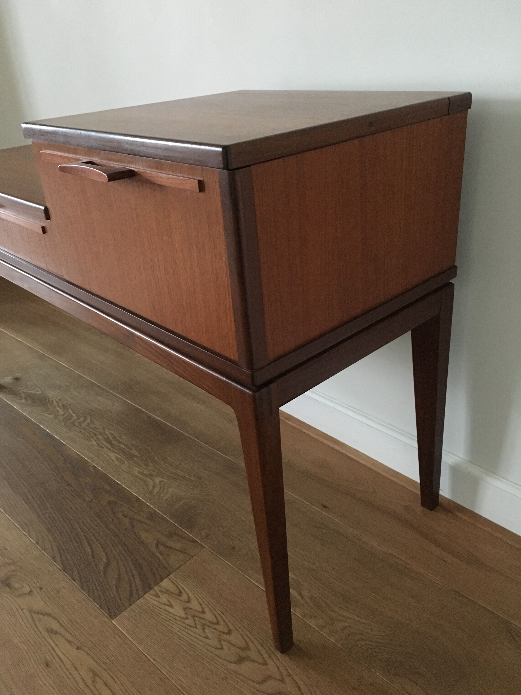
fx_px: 582
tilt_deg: -27.6
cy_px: 348
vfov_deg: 61.7
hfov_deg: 48.2
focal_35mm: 29
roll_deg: +3.8
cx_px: 260
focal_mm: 4.15
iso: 400
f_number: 2.2
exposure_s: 1/17
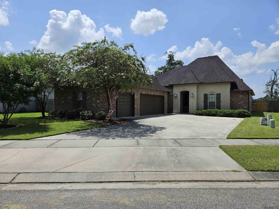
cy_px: 104
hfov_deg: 73.9
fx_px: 185
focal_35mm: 23
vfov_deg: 58.9
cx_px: 140
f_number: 1.8
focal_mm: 5.4
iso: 25
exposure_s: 1/2686
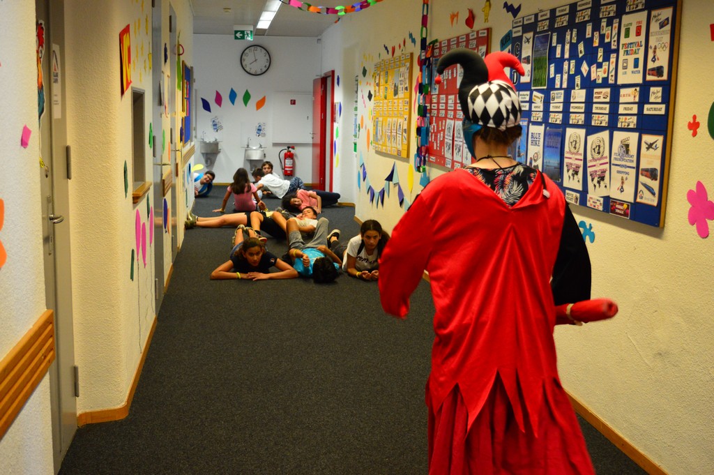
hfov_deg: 49.6
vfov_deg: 34.2
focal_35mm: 39
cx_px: 357
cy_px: 238
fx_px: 773
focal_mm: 26
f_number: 4
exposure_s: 1/50
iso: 1600
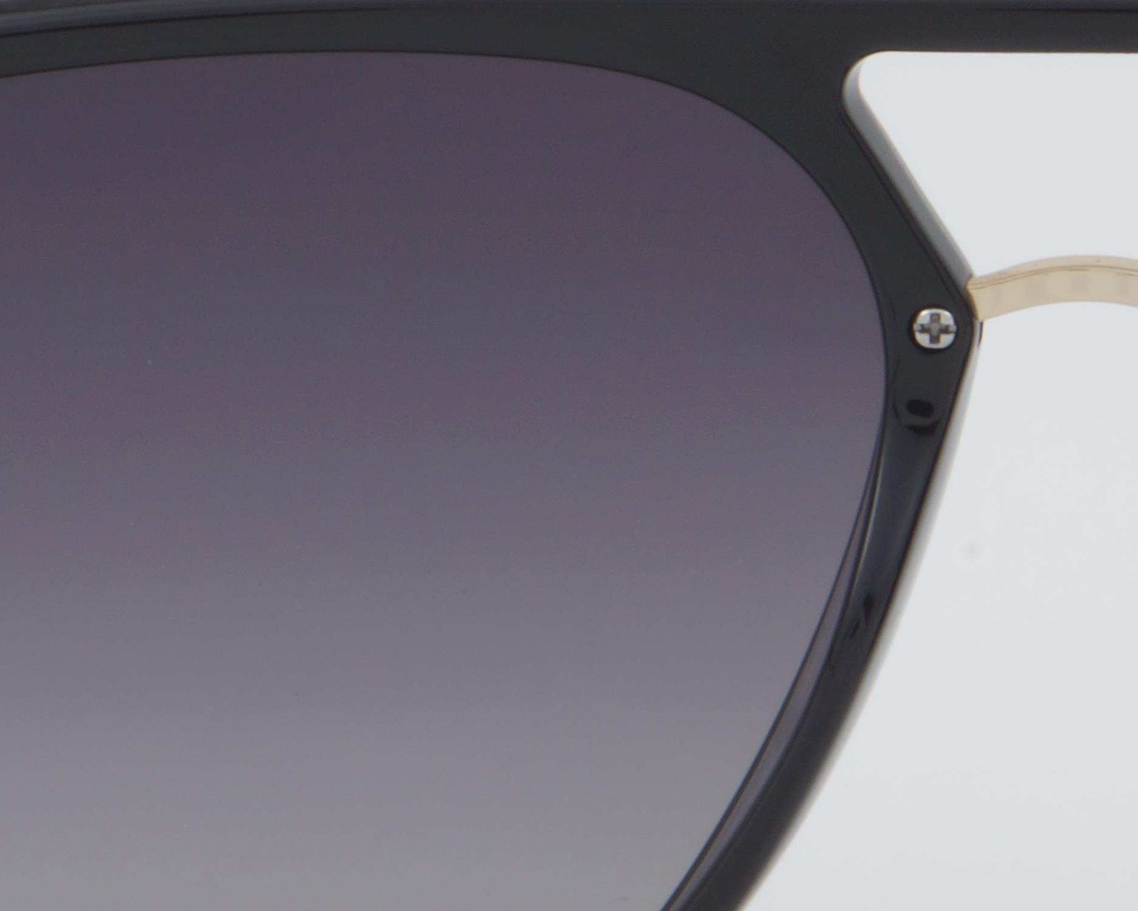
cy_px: 454
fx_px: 7579
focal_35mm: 225
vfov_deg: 6.9
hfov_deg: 8.5
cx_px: 1087
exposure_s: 1/3
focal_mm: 50
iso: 100
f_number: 32
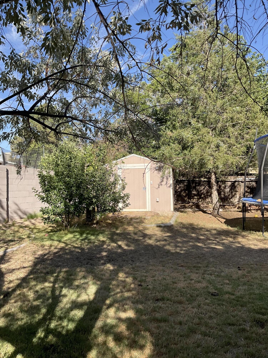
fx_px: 299
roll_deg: +1.3
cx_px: 134
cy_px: 179
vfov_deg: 61.7
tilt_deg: -0.4
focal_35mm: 29
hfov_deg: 48.2
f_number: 1.8
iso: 16
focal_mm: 3
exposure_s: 1/804
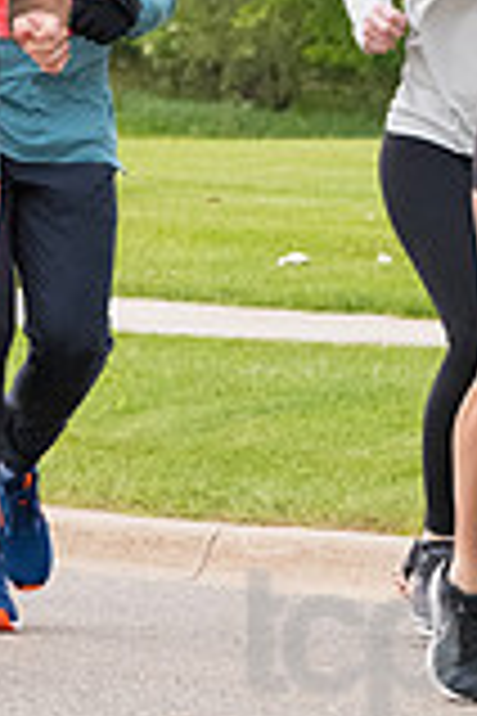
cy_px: 203
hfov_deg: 2.8
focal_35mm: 493
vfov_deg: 4.2
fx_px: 9798
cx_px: -142
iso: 4000
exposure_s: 1/1600
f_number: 7.1
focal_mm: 116
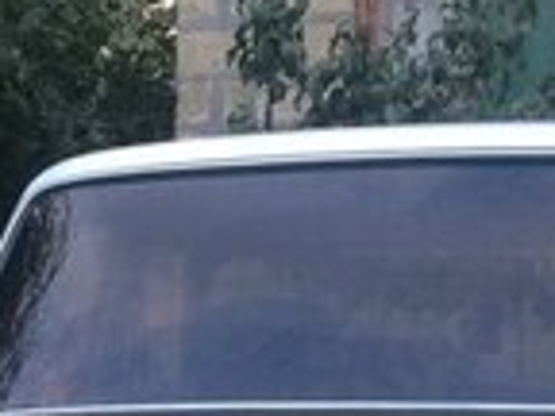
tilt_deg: -9.6
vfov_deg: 10.2
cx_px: -39
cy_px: 845
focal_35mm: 133
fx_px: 2132
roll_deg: -0.2
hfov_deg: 14.5
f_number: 2.2
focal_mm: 4.15
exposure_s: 1/33
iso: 100
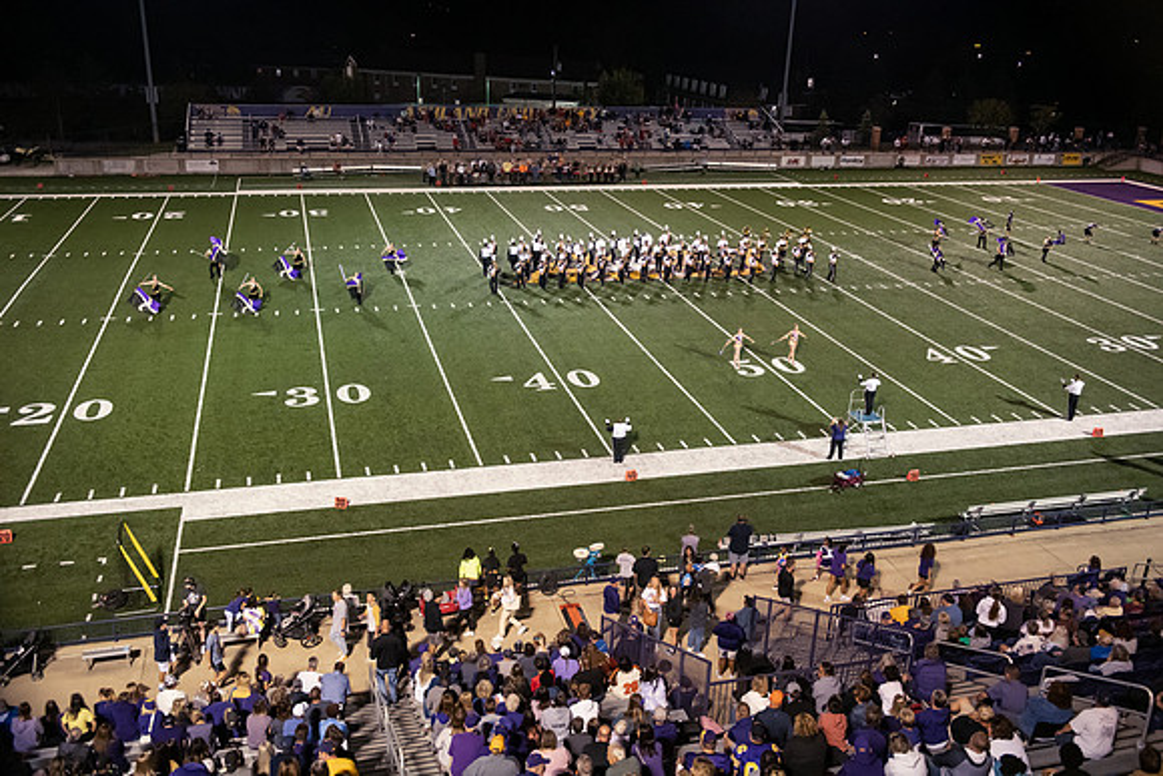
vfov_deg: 41.1
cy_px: 388
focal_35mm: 32
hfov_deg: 58.7
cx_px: 582
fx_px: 1034
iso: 5000
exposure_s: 1/500
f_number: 3.5
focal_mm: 32
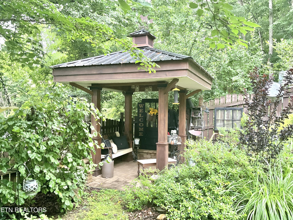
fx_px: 245
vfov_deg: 48.2
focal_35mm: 29
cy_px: 110
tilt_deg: +0.0
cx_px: 146
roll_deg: -1.4
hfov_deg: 61.7
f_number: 1.8
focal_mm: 3
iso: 125
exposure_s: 1/60
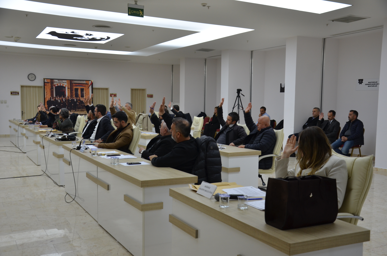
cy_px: 128
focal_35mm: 38
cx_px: 194
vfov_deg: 35.3
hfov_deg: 51.4
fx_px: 402
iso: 400
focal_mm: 25
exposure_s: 1/80
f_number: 4.5
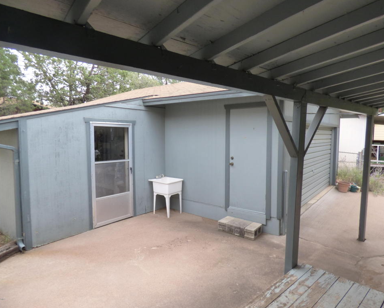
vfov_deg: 65.5
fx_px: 239
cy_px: 154
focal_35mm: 21
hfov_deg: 77.6
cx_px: 201
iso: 160
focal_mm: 3.58
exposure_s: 1/250
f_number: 2.8
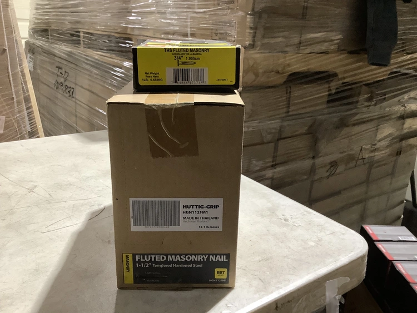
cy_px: 156
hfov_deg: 58.3
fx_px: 374
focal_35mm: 31
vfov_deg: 45.5
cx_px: 208
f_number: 2.4
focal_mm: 3.3
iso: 160
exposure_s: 1/60
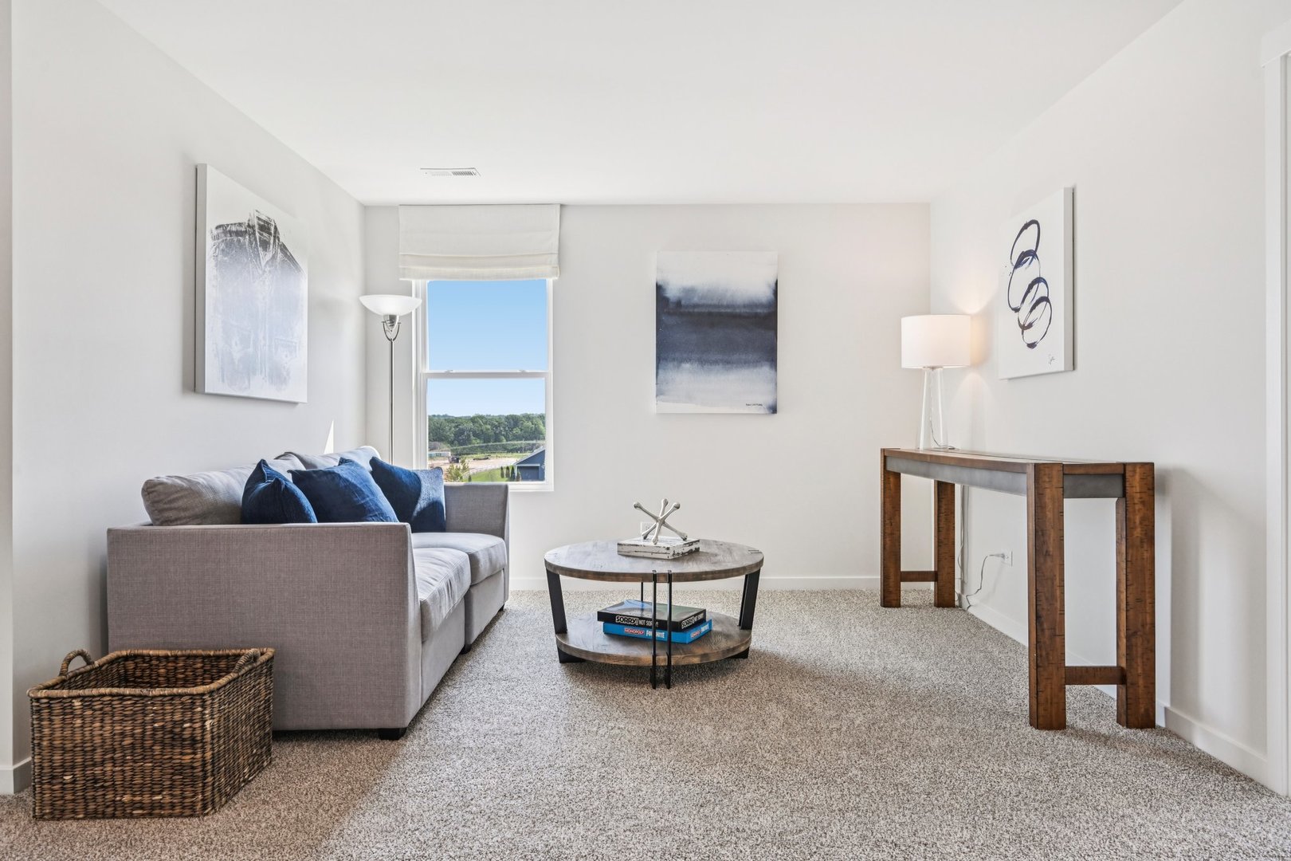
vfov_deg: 59.5
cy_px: 430
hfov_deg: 81.2
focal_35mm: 21
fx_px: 753
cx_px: 646
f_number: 8
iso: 800
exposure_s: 1/125
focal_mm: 21
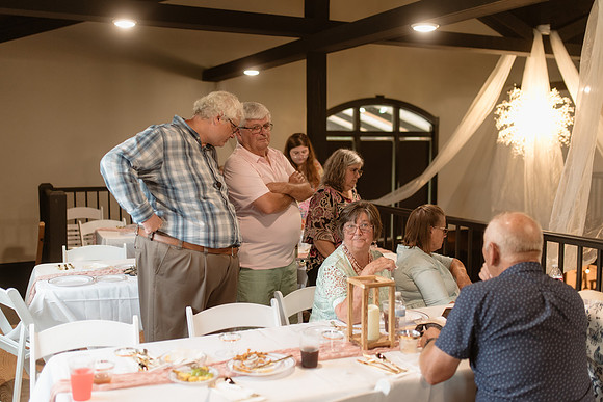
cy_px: 188
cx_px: 288
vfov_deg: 34.4
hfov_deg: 49.8
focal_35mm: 39
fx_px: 649
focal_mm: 35
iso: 1250
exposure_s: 1/200
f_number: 1.4
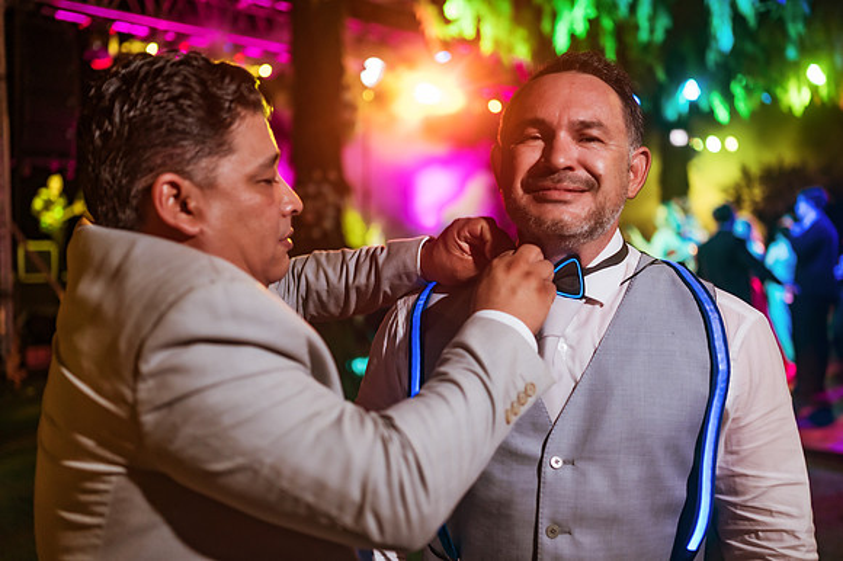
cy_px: 280
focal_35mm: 36
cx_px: 422
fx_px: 843
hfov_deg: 53.1
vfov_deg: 36.8
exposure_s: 1/100
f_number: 1.8
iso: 1600
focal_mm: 35
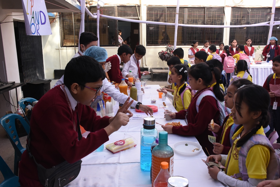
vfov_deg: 43.6
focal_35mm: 30
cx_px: 140
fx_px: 233
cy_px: 94
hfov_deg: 61.9
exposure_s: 1/320
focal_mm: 20
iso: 1000
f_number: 7.1
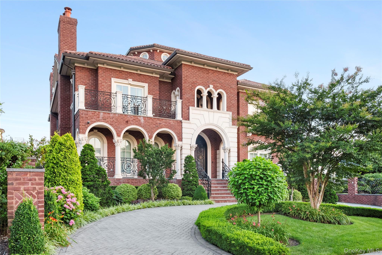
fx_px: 294
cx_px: 191
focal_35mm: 28
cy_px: 128
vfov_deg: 46.9
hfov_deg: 66.0
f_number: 14
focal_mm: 27.7
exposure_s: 1/5
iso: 800
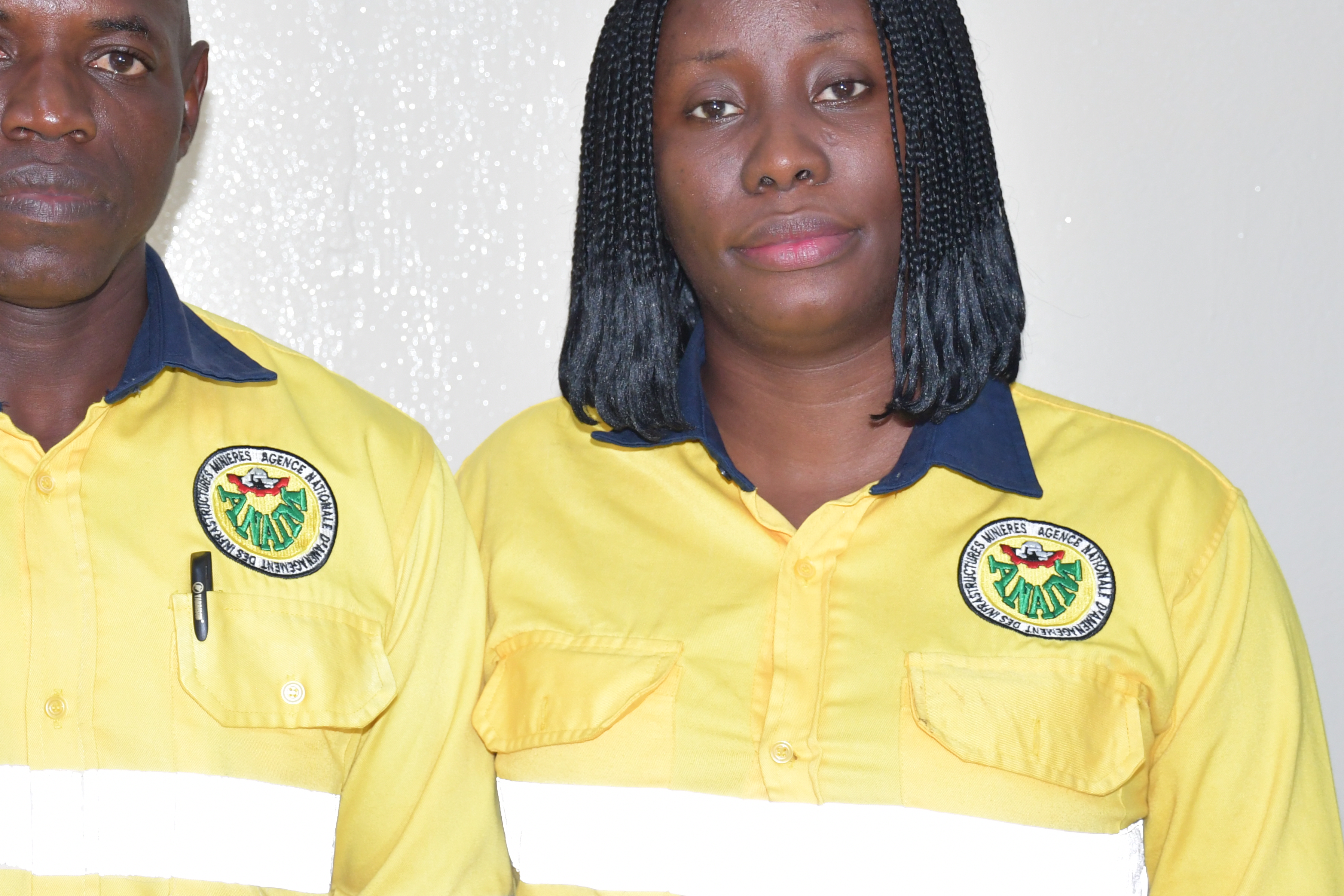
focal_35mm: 93
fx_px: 3472
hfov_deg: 21.8
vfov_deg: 14.7
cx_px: 486
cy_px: 394
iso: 800
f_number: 5
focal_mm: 40
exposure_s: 1/60
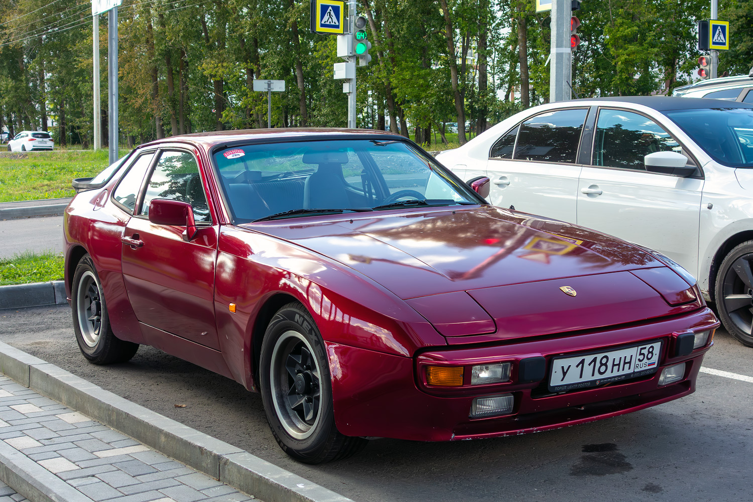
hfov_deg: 42.7
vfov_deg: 29.2
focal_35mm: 46
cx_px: 376
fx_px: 962
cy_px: 251
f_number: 4
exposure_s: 1/250
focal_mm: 16.99
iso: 200
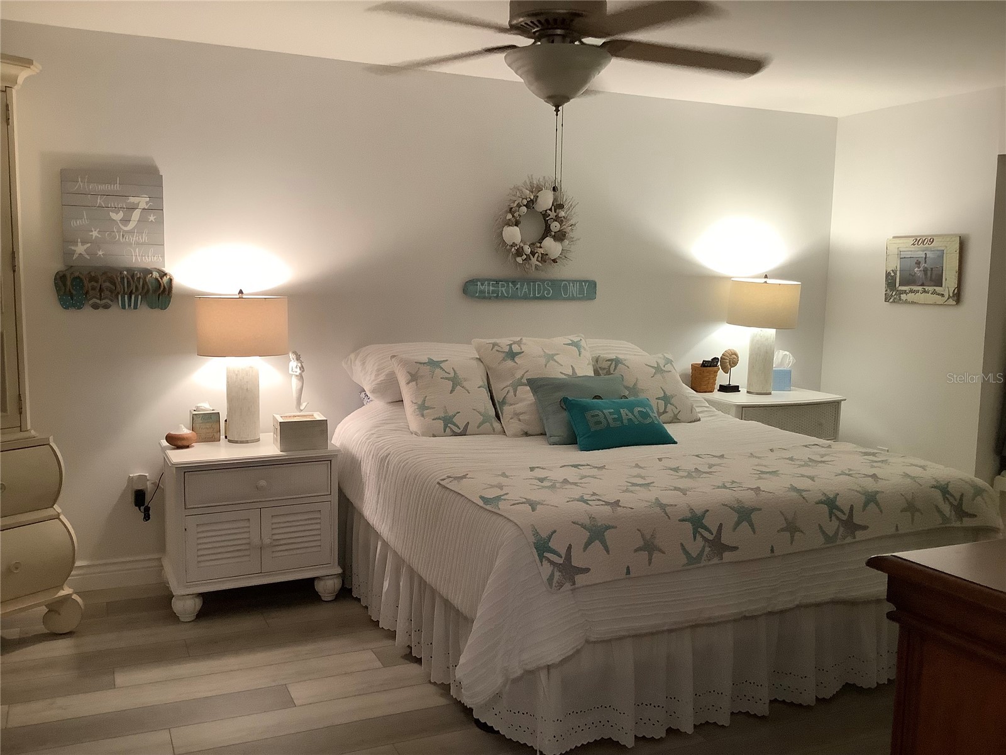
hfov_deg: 58.4
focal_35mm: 31
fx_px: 901
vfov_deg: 45.4
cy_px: 378
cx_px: 503
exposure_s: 1/60
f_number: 2.4
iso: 200
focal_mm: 3.3
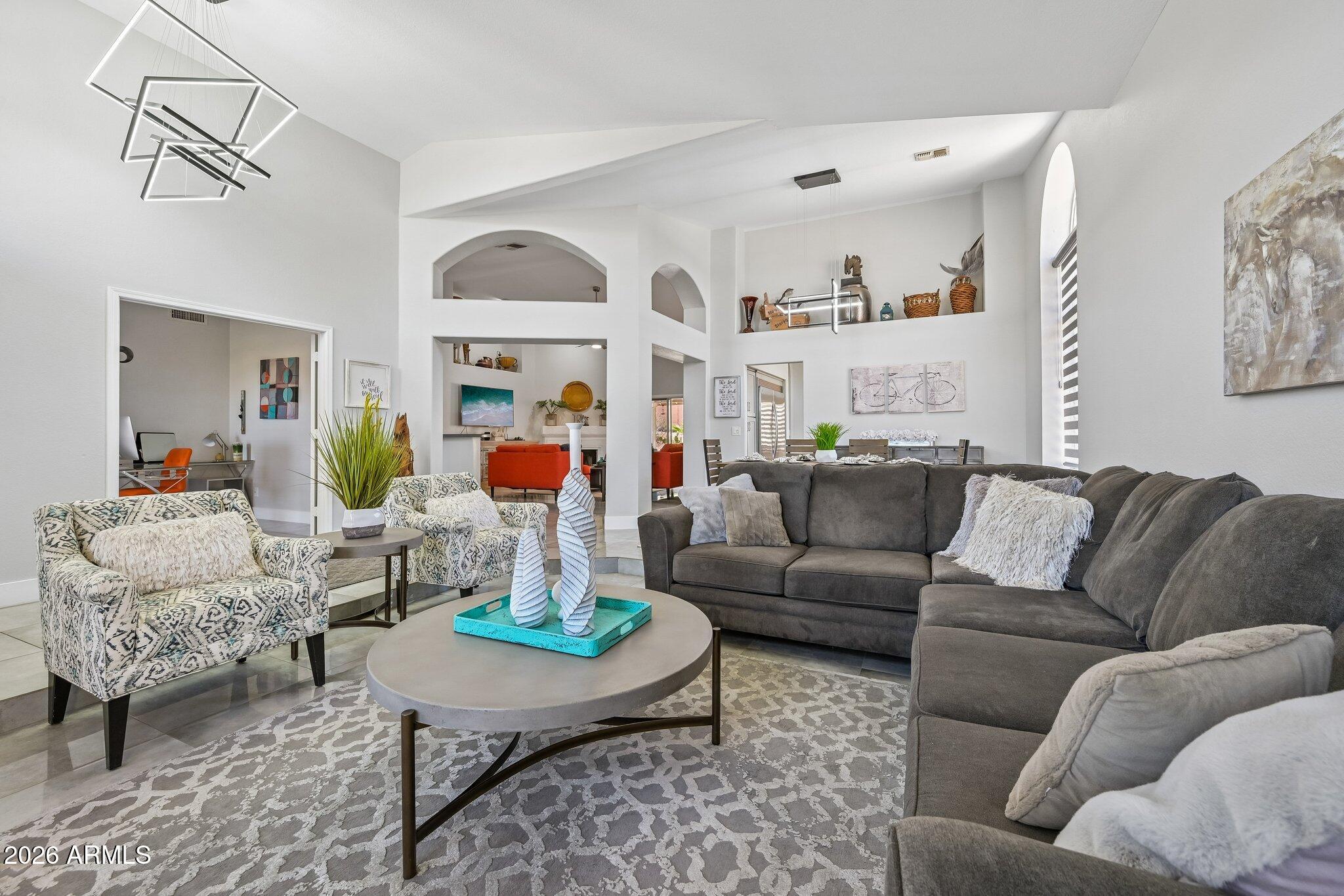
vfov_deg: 81.2
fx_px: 523
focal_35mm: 14
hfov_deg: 104.3
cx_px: 672
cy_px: 448
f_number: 8
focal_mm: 14
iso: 400
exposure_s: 1/25
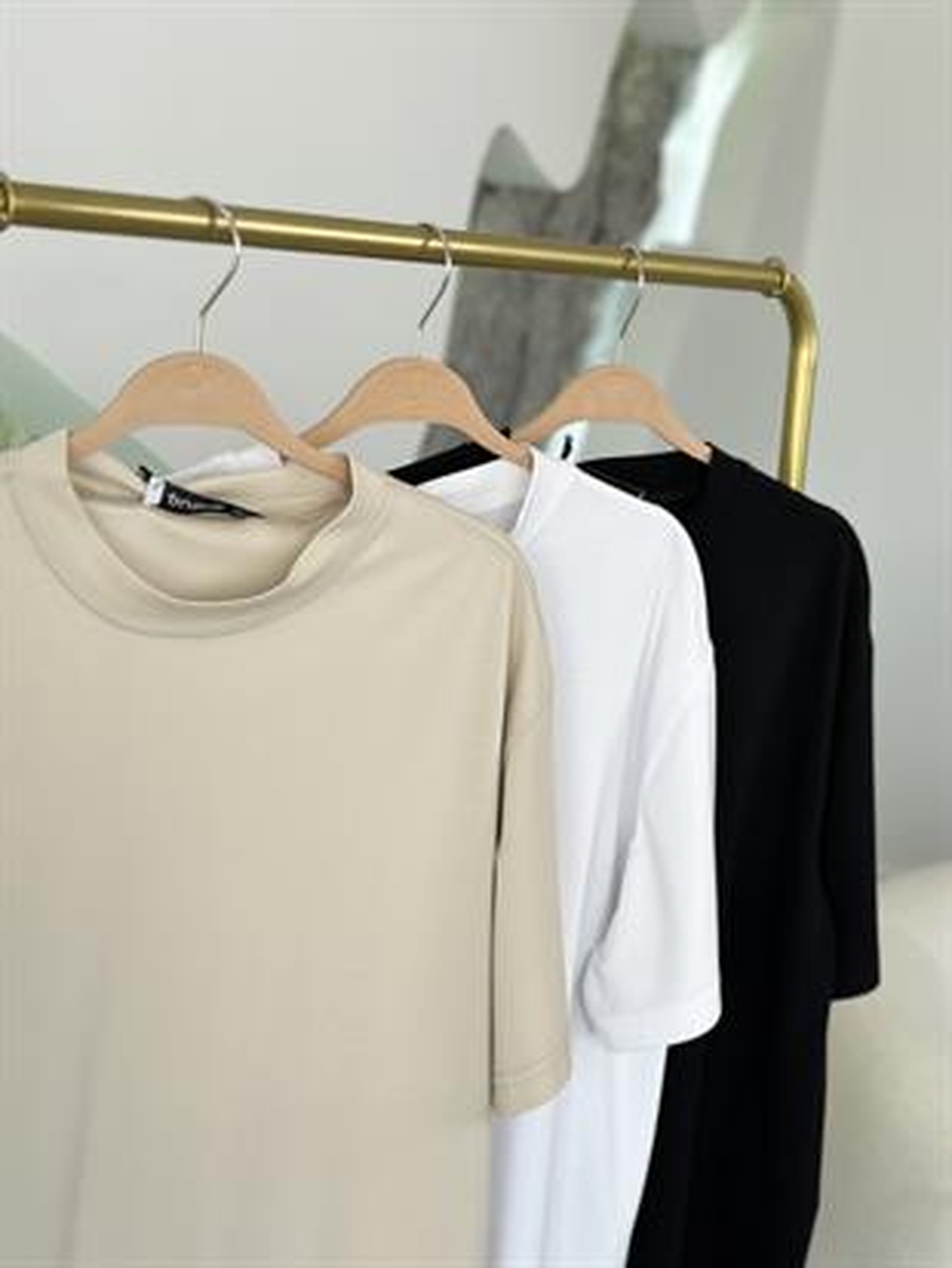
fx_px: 1759
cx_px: 476
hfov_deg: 30.3
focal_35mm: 48
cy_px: 634
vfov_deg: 39.6
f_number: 1.78
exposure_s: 1/431
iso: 80
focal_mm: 6.86
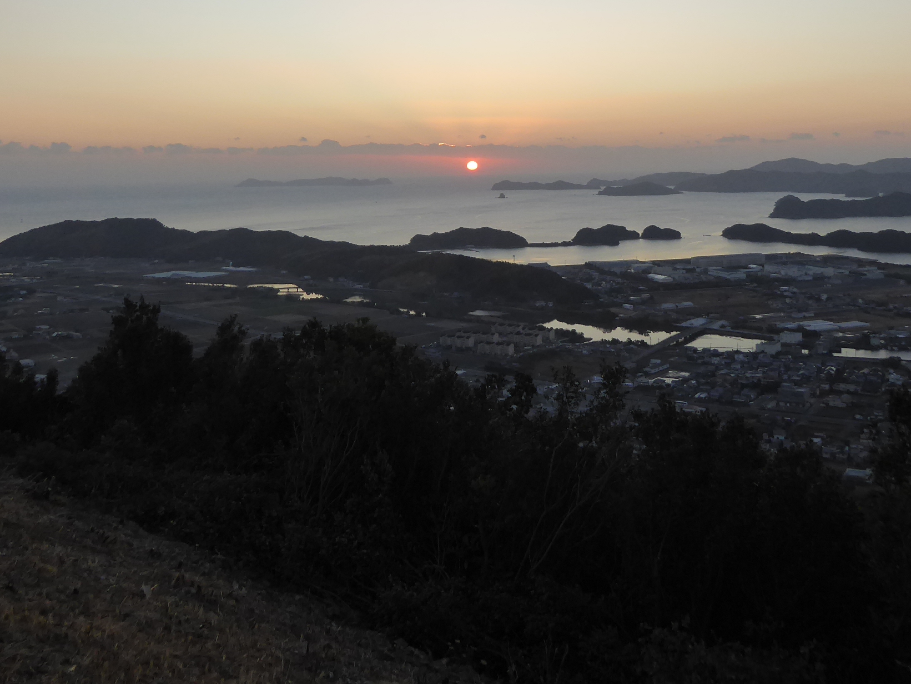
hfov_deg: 47.8
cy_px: 191
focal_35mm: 39
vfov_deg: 36.2
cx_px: 499
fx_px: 1026
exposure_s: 1/200
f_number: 3.3
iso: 160
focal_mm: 4.3
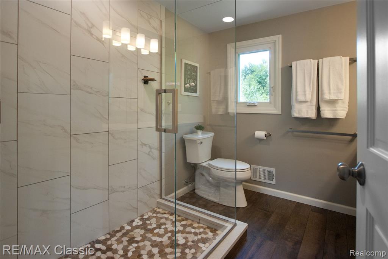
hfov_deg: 93.2
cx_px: 194
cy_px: 130
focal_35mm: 17
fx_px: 183
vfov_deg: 70.5
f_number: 3.5
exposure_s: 1/125
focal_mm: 11.5
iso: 640
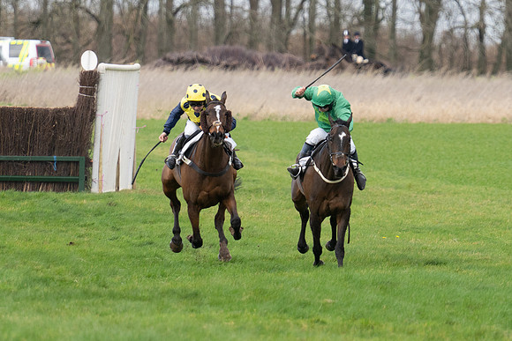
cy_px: 200
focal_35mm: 793
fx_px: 11284
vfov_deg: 1.7
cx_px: 289
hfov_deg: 2.6
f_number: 4
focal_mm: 280
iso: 500
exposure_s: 1/1250
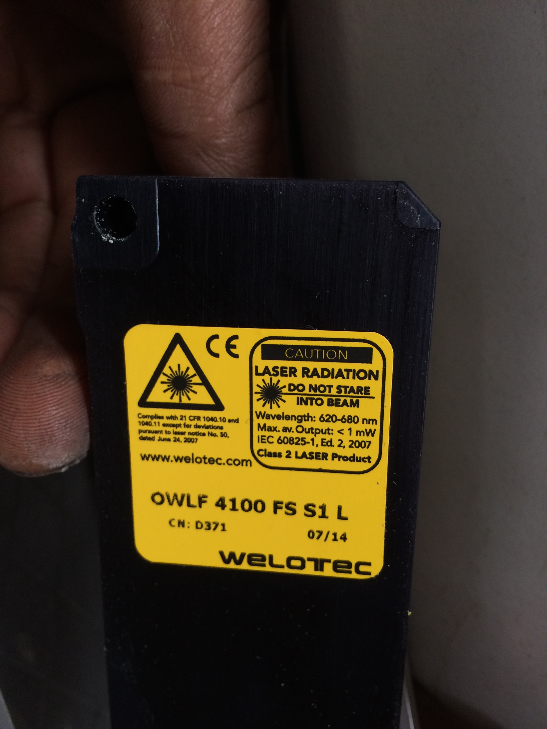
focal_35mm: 29
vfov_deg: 61.7
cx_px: 274
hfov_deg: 48.2
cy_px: 364
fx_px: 611
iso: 100
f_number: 2.2
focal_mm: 4.15
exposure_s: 1/33
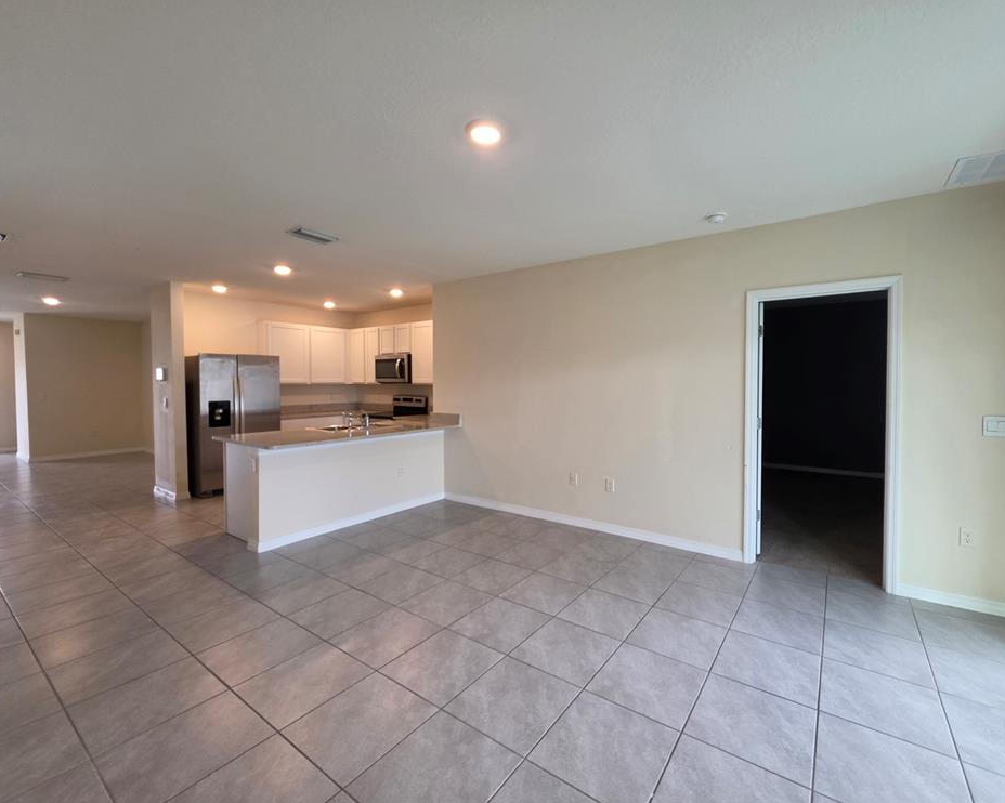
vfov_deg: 88.0
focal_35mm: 14
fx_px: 416
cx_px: 549
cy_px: 397
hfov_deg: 100.4
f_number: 1.9
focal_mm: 2.2
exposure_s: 1/120
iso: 160
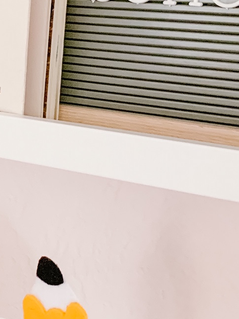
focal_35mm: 81
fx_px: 746
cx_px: -41
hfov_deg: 17.4
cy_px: 120
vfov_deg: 24.1
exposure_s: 1/40
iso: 400
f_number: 1.8
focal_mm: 4.25
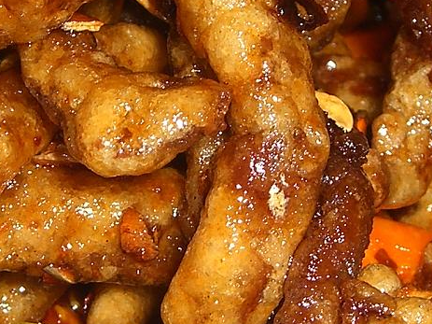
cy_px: 199
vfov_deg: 8.8
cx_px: 128
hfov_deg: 11.7
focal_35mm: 168
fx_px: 2096
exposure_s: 1/30
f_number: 4
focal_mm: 7.9
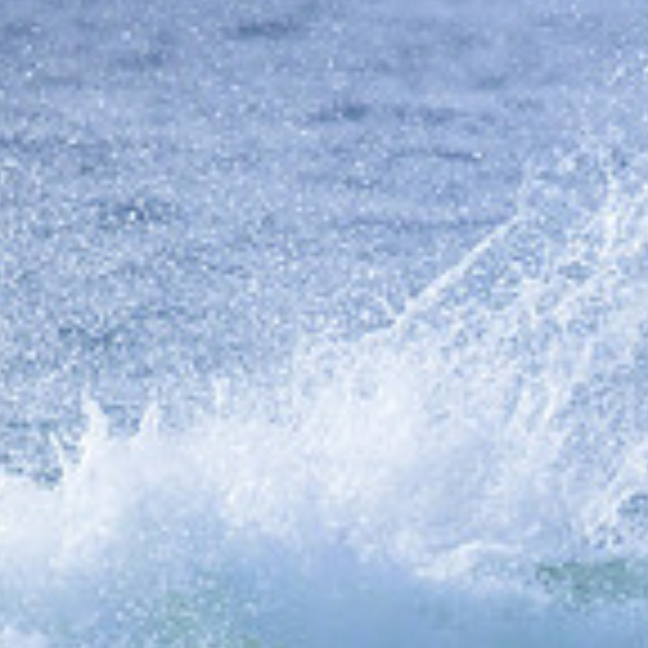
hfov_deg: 0.9
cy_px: 493
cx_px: 1251
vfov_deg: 0.9
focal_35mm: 1927
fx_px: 40812
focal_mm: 550
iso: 1000
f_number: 11
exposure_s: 1/2000
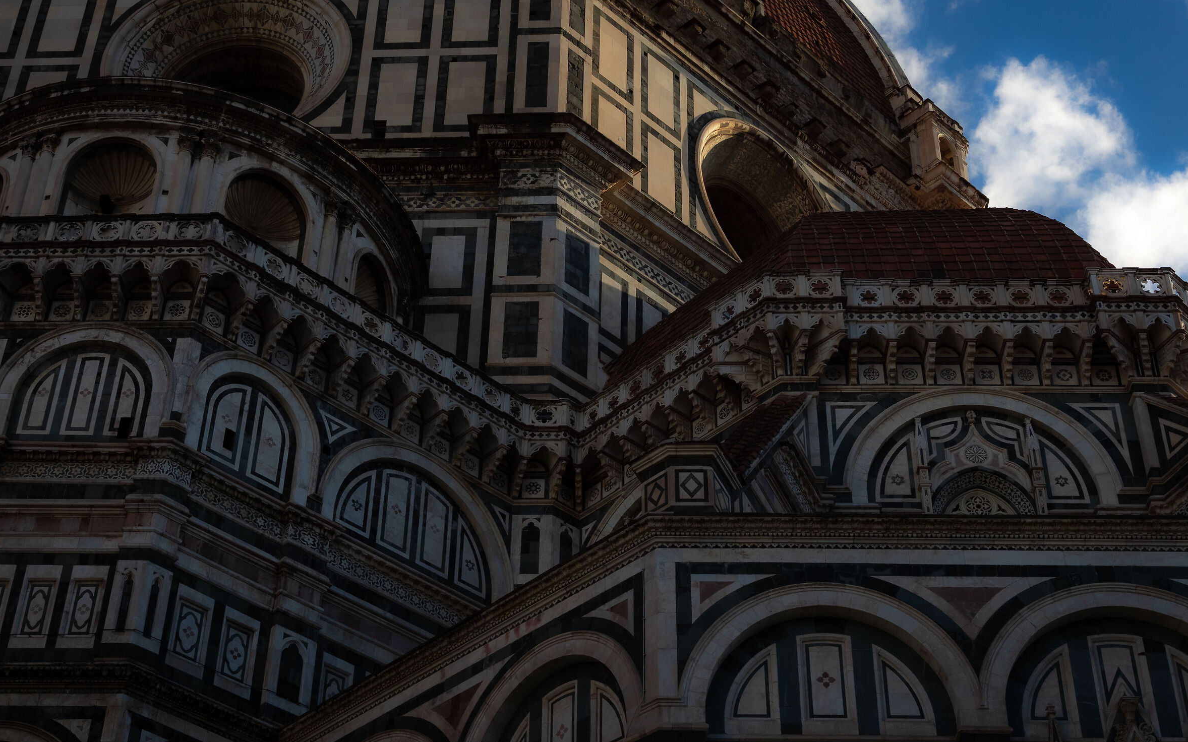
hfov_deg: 37.5
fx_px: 1748
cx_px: 595
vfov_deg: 23.9
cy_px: 316
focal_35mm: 54
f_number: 6.3
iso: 200
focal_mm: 25
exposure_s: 1/1000
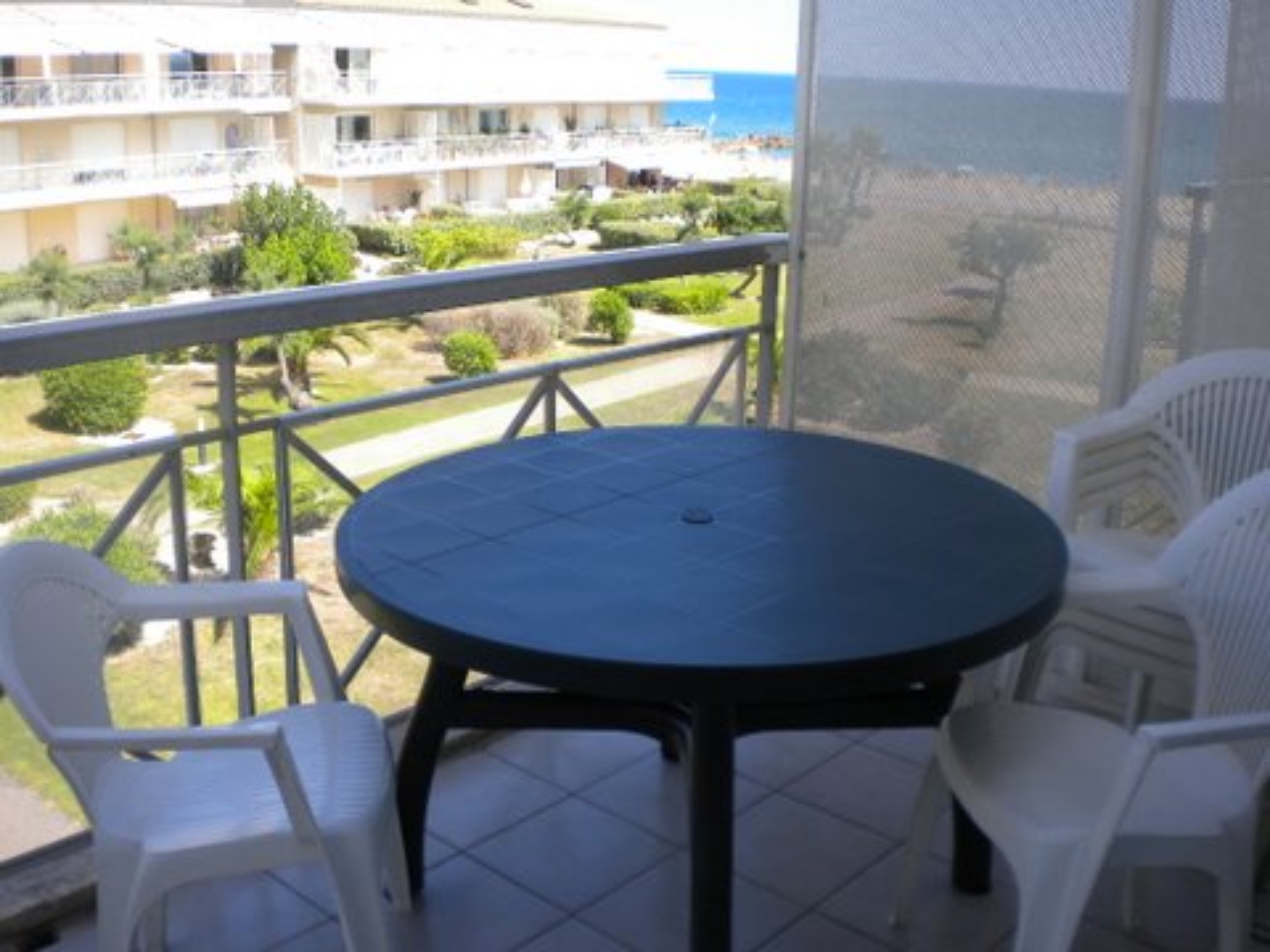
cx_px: 635
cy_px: 476
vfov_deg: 40.7
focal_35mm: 35
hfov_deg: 52.6
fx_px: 1284
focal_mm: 6.3
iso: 80
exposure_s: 1/292
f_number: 4.6
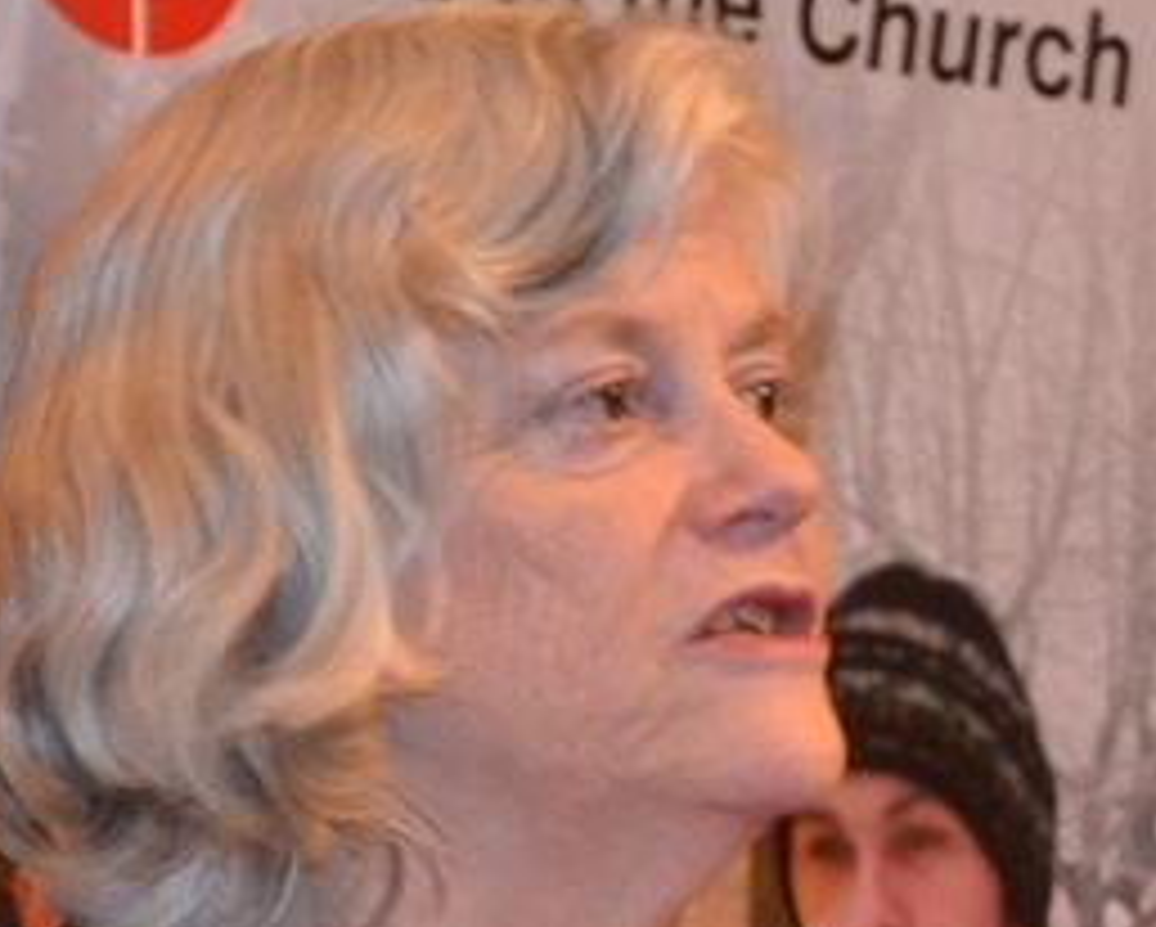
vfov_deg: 5.1
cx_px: 819
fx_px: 10300
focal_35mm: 301
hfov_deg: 6.4
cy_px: 1451
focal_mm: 55
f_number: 5.6
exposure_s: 1/60
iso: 3200
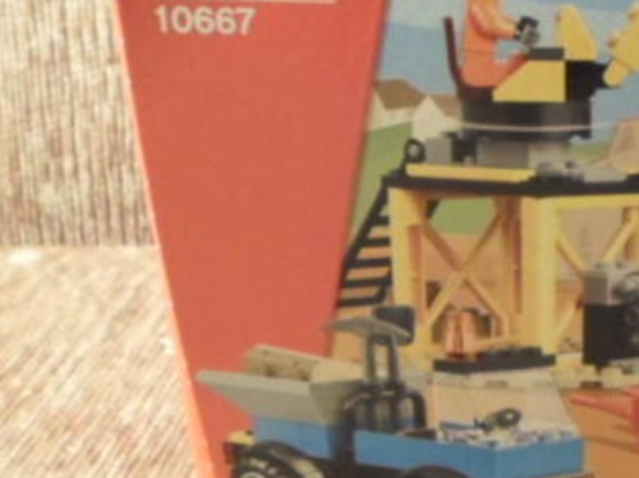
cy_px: 126
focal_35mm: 72
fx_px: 1328
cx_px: 702
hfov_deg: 25.1
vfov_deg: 20.3
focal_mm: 4.5
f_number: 2.5
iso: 400
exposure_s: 1/6
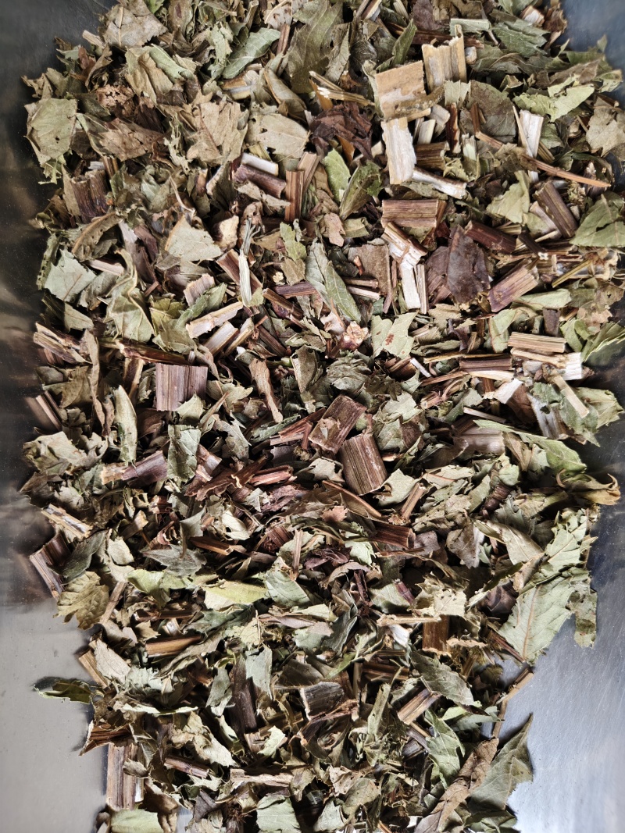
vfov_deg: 73.9
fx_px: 554
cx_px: 312
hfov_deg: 58.9
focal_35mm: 23
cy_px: 416
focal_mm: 5.56
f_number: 1.88
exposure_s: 1/100
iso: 416
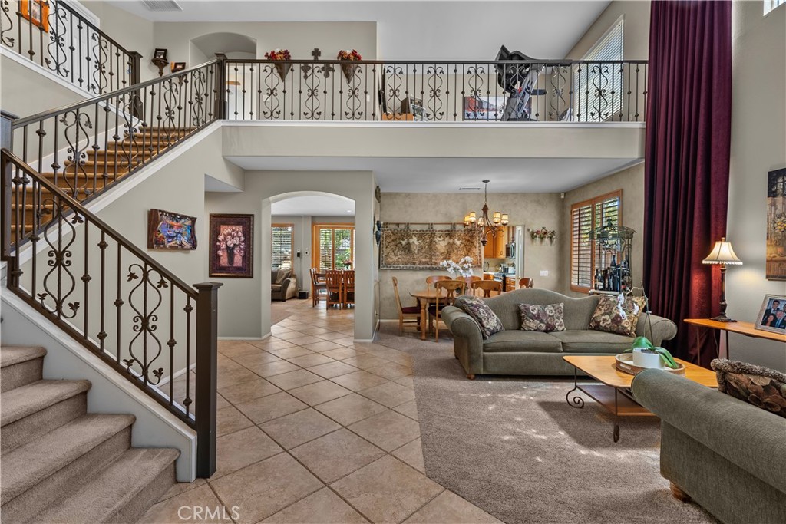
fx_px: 328
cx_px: 393
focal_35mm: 15
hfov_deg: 100.4
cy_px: 262
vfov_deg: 77.3
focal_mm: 15
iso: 250
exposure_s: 1/1.25
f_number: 9
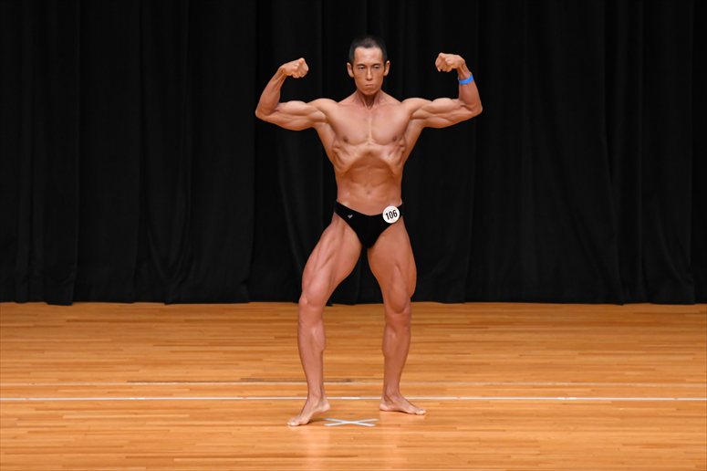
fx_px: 5006
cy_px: 236
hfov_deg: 8.1
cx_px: 354
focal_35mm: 255
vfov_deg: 5.4
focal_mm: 170
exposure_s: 1/400
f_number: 5.6
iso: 3200
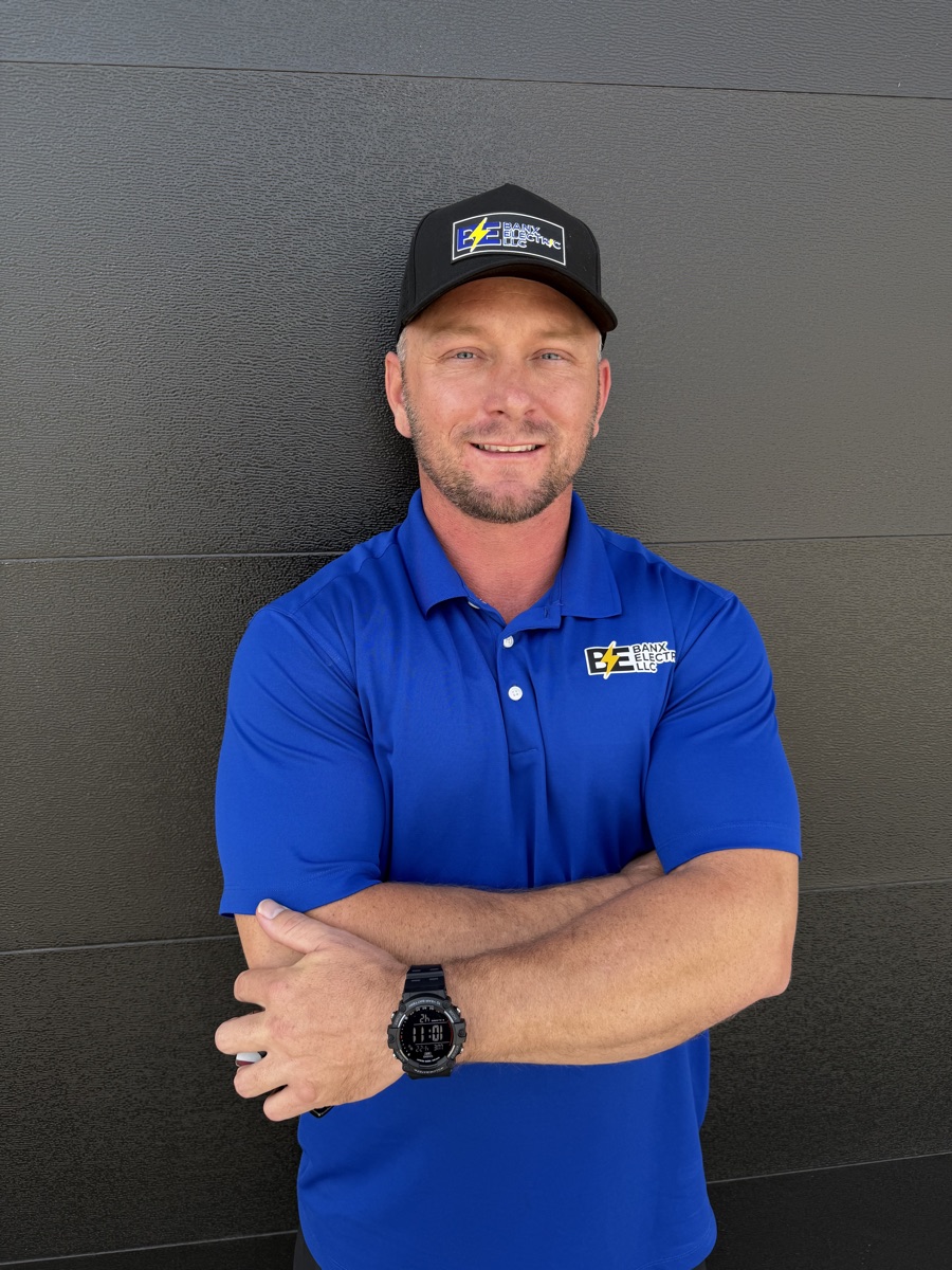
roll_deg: -0.1
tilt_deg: -15.9
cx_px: 476
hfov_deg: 56.8
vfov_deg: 71.6
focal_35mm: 24
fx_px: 880
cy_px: 635
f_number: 1.78
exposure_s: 1/805
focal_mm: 6.76
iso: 80
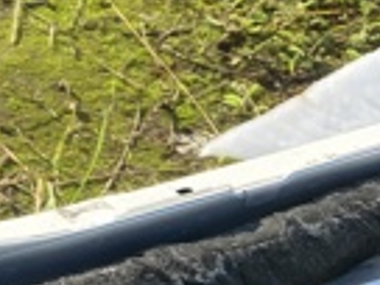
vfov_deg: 12.0
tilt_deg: -35.2
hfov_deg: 13.4
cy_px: 8
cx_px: -422
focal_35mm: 122
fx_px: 1339
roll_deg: +1.8
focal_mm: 4.25
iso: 32
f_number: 1.8
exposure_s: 1/858
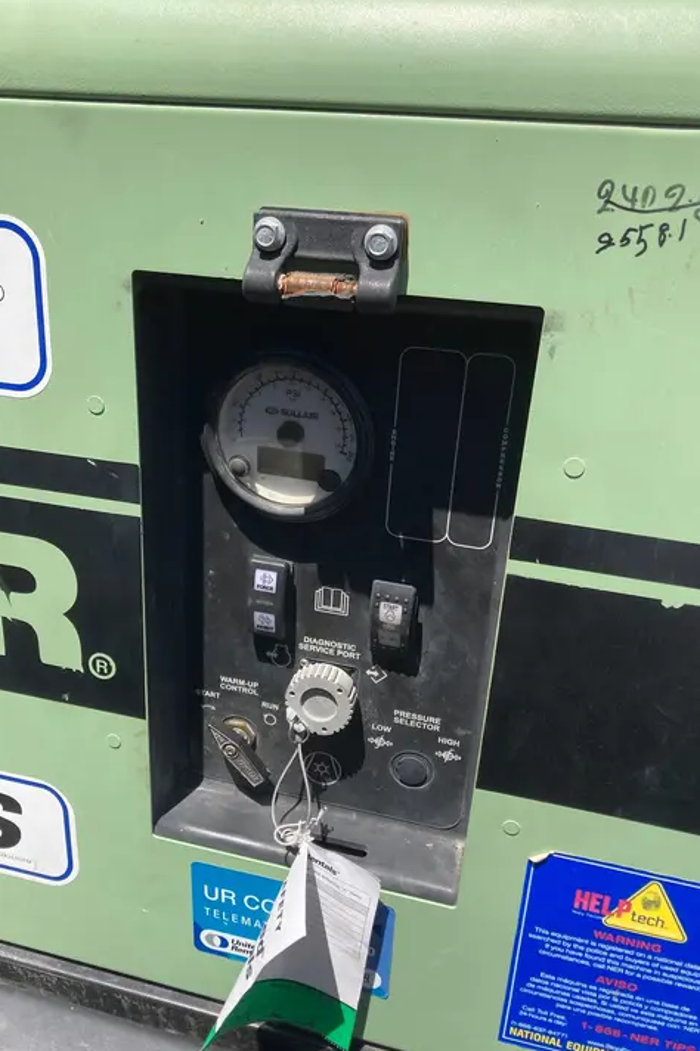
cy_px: 511
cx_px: 326
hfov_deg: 43.5
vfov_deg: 61.9
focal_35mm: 30
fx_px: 876
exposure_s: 1/1350
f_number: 1.8
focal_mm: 3.99
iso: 20
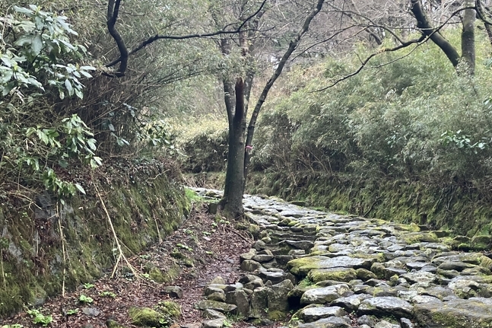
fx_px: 738
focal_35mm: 54
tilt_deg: +9.0
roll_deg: +0.7
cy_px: 241
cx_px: 362
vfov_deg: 24.8
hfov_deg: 36.1
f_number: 1.8
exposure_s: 1/101
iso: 80
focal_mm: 3.99
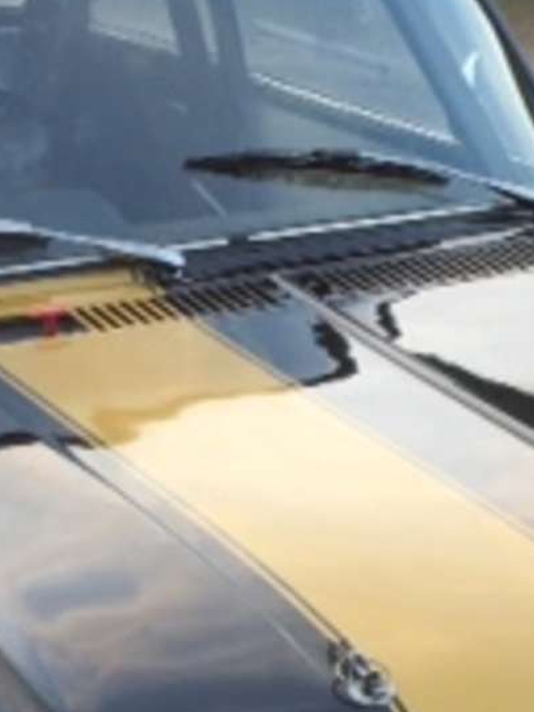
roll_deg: -0.3
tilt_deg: -19.4
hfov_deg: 13.6
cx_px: 198
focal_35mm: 109
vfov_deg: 18.0
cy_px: 521
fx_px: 2242
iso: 32
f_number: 2.2
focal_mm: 4.15
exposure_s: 1/100
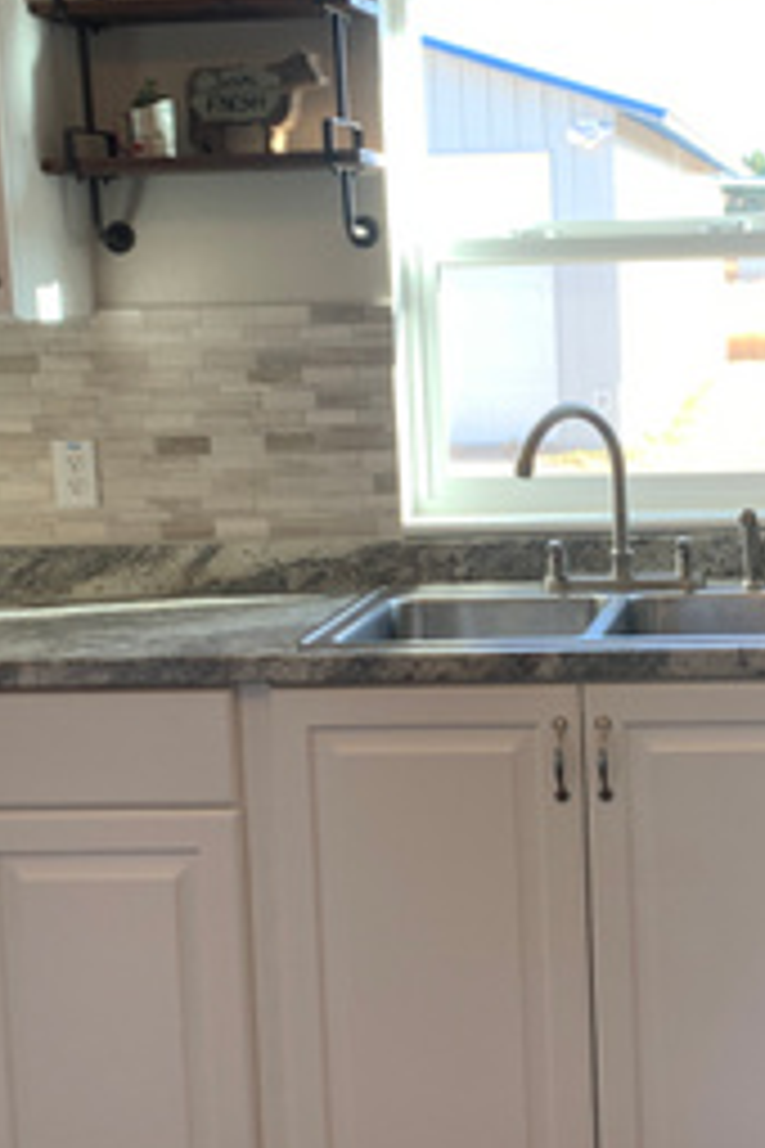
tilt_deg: -9.4
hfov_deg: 19.7
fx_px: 2167
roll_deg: +2.3
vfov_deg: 29.7
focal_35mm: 68
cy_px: 581
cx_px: 680
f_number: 1.8
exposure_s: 1/60
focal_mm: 4.25
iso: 50
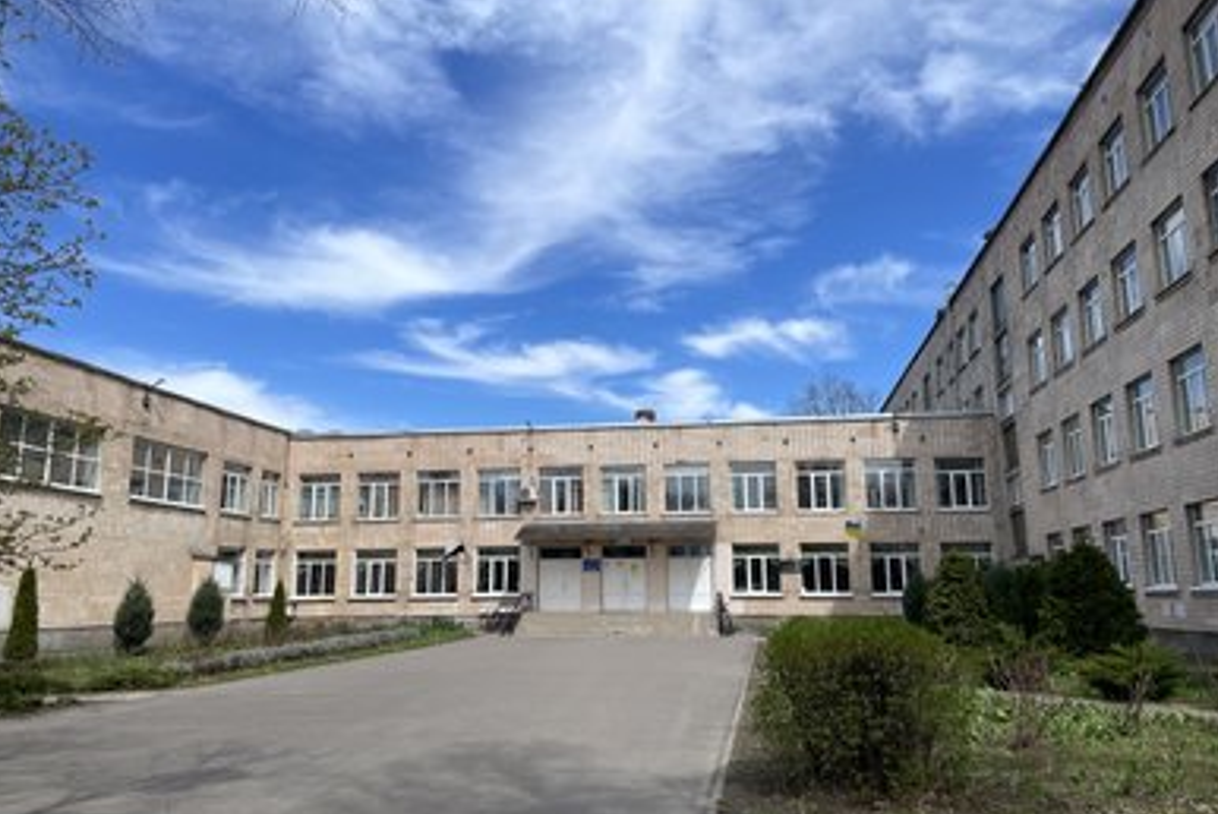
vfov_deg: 46.5
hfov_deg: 65.4
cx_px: 606
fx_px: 948
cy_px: 413
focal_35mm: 28
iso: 32
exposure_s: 1/4132
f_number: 1.6
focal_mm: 4.2
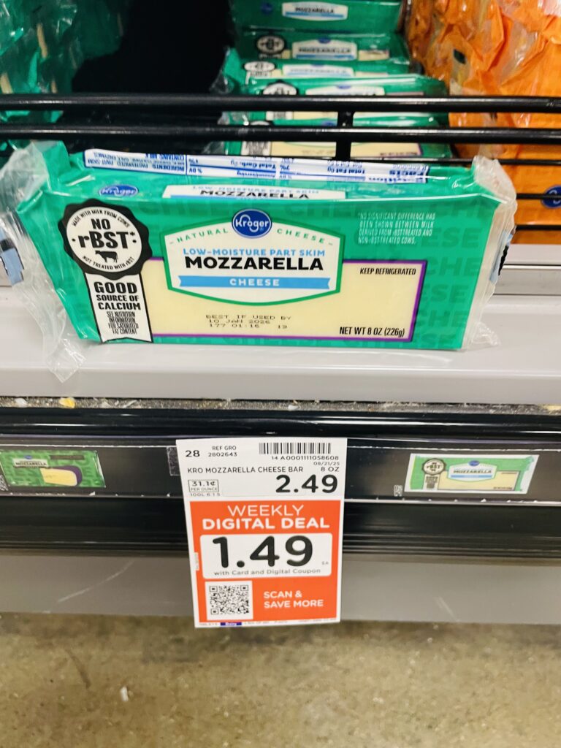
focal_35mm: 26
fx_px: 562
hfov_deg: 53.1
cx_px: 280
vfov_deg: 67.3
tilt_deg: -47.1
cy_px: 374
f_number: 1.6
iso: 160
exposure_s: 1/44
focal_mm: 4.2
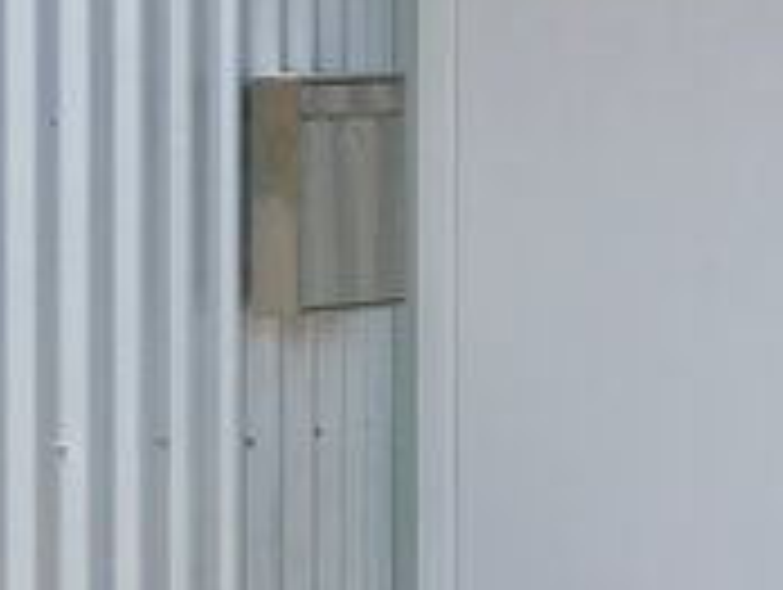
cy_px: -43
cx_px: 513
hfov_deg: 12.4
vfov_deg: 9.3
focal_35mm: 159
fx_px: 3601
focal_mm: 24
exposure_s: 1/640
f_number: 8
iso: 200
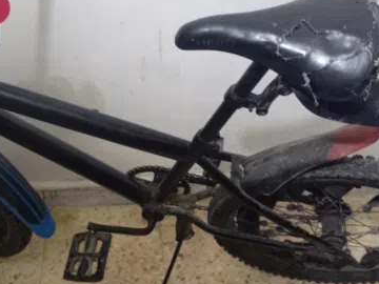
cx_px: 145
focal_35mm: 48
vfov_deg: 30.2
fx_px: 526
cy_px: 121
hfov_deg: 39.4
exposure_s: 1/16.7
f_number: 1.8
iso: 1699
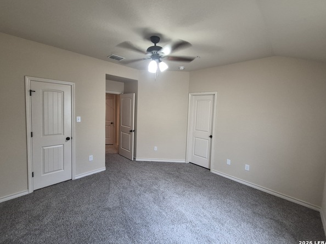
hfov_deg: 102.0
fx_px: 132
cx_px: 167
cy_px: 115
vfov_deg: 85.6
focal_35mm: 14
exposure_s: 1/60
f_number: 2.2
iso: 200
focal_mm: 1.74
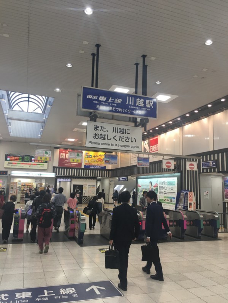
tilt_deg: +6.2
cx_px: 114
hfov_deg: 48.2
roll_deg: +0.6
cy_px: 152
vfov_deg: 61.7
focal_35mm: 29
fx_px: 255
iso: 25
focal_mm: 4.15
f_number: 2.2
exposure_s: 1/30
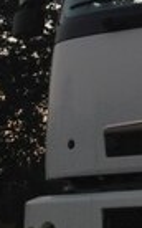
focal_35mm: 126
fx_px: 782
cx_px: 269
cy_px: -71
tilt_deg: +23.0
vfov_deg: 15.7
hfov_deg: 9.8
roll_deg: +2.8
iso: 50
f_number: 2.4
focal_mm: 4.12
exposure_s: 1/40
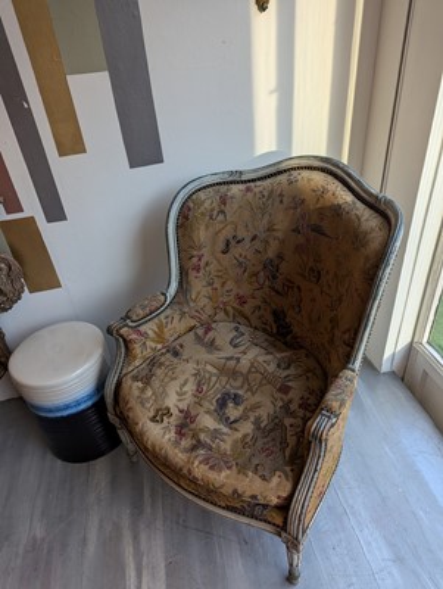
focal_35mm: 24
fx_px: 409
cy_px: 294
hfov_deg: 56.9
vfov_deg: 71.5
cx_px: 222
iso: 45
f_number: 1.85
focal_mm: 6.81
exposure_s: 1/100
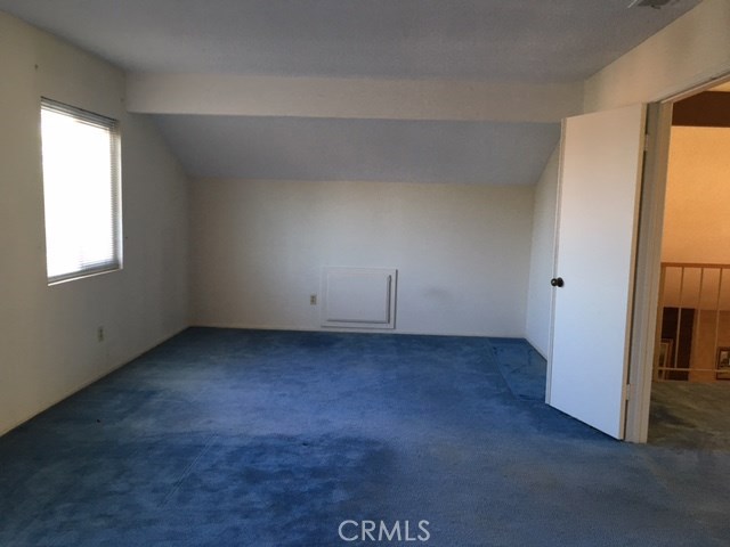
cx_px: 365
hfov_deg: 61.7
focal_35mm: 29
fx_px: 612
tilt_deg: -7.3
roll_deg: -1.8
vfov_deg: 48.2
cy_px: 274
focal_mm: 4.15
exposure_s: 1/30
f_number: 2.2
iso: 80
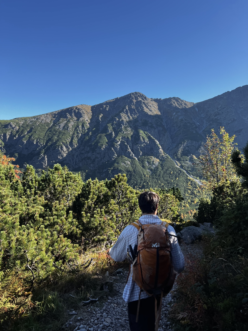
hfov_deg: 53.1
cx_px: 124
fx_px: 248
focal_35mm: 26
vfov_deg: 67.3
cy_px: 166
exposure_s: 1/1311
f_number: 1.5
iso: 50
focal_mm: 5.7
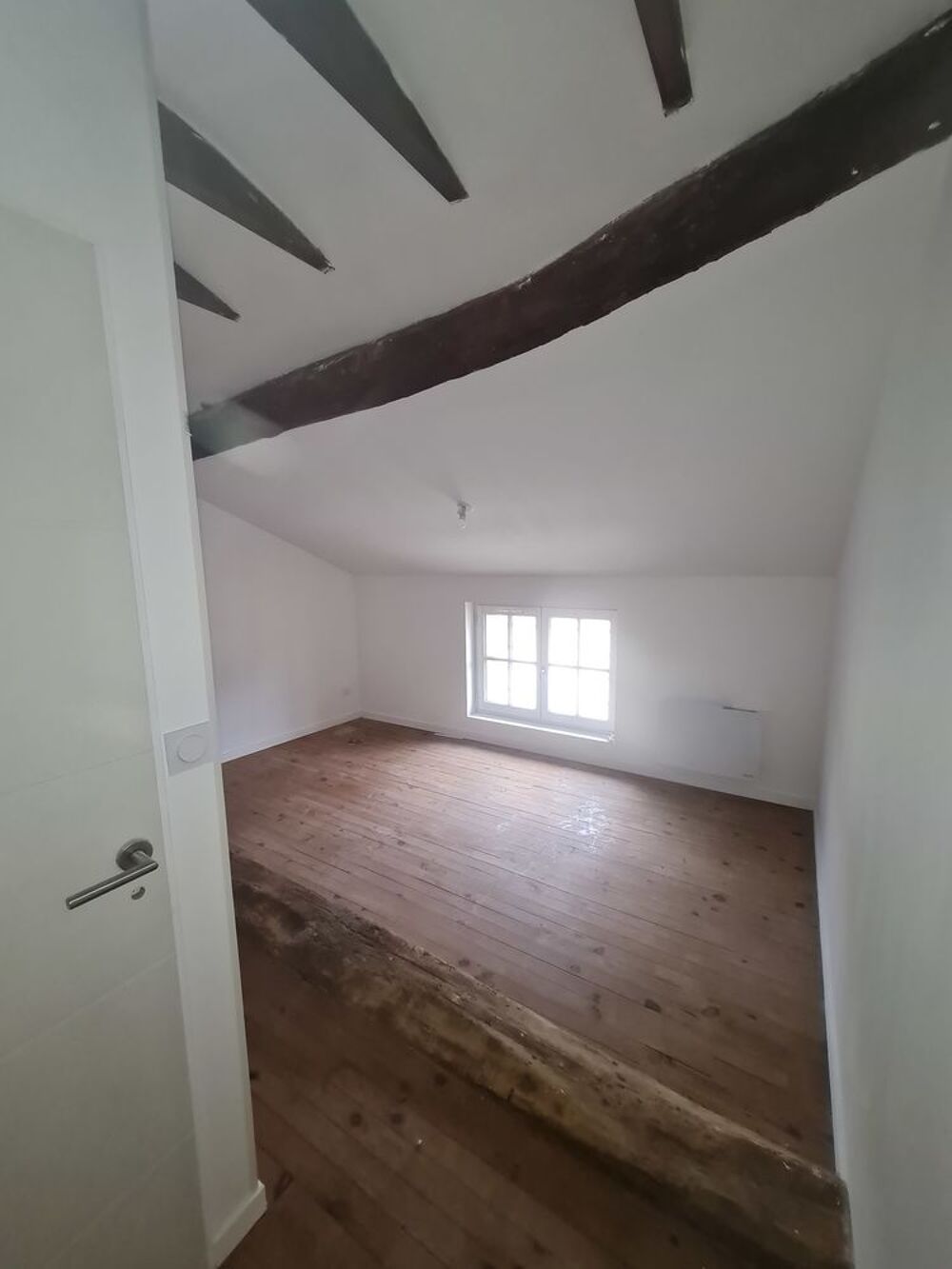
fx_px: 477
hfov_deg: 89.9
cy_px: 634
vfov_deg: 106.2
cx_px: 476
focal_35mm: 13
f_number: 2.2
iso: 200
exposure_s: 1/50
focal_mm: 1.74
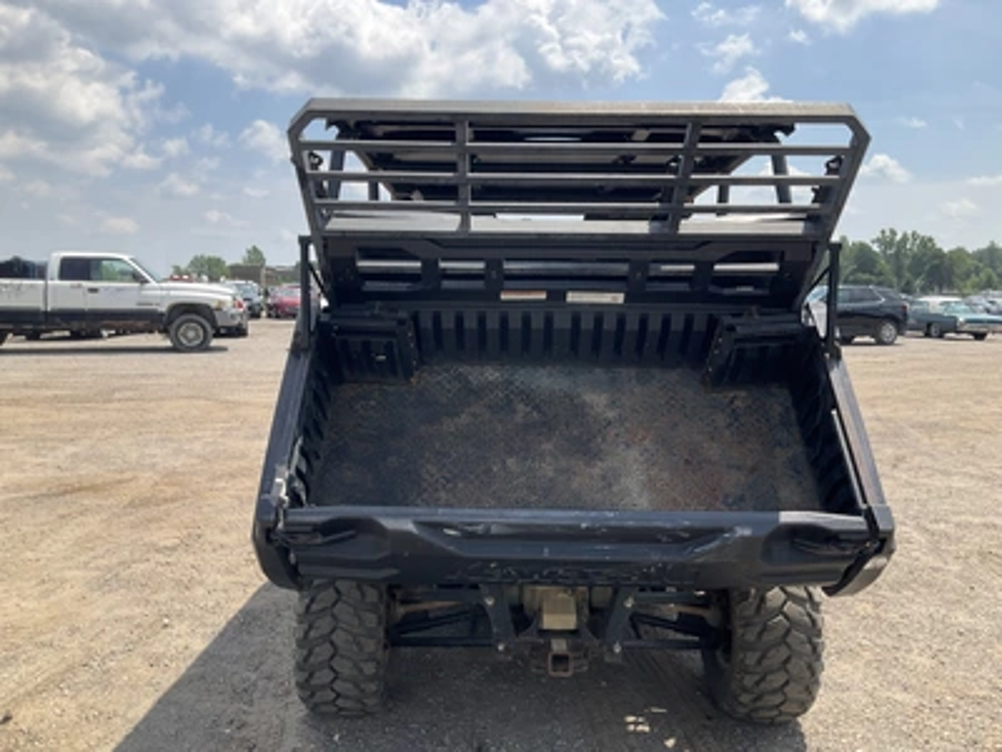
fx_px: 839
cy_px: 376
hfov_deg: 61.7
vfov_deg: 48.2
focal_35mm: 29
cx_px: 501
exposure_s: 1/1412
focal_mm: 3
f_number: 1.8
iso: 25
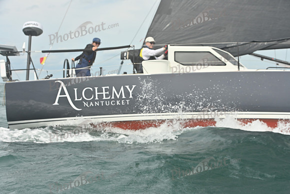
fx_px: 564
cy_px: 97
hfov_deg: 28.8
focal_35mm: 70
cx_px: 145
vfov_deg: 19.5
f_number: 9
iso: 320
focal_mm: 70
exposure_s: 1/1250
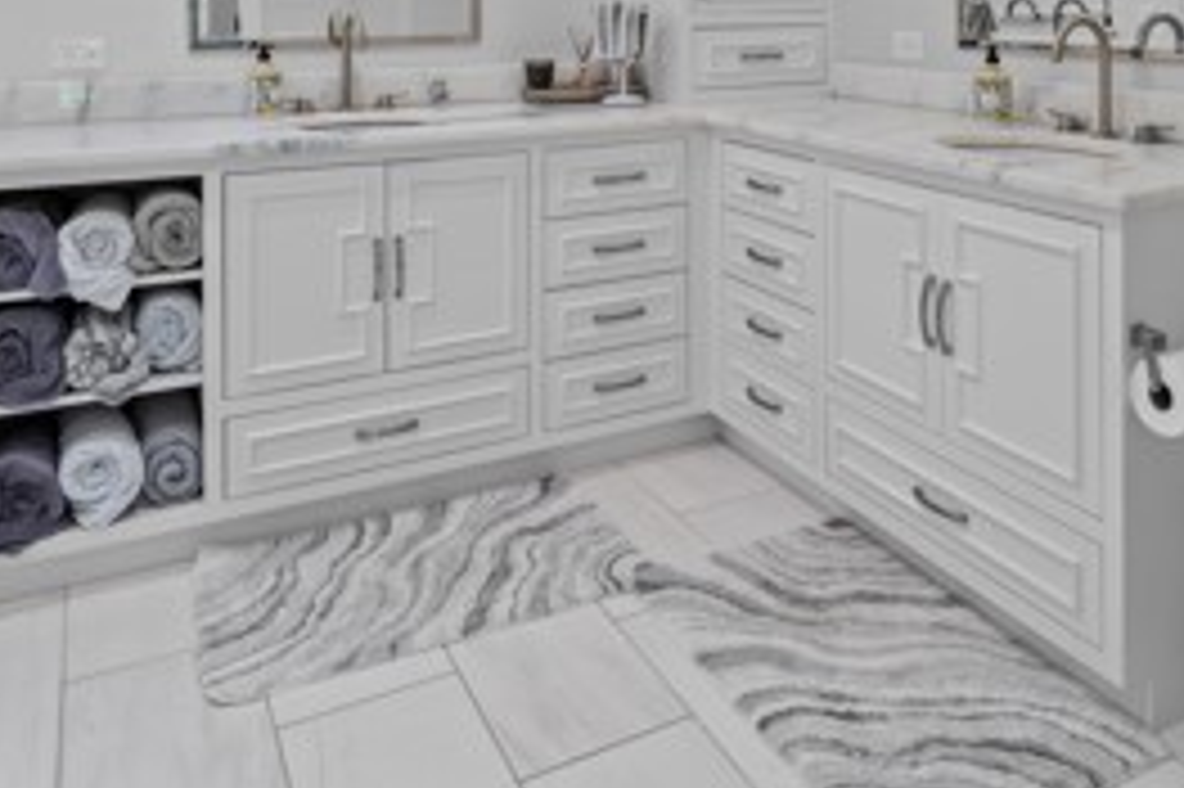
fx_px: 1052
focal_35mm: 32
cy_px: -5
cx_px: 689
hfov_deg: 58.4
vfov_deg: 36.7
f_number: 9
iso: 250
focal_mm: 14
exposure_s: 1/5
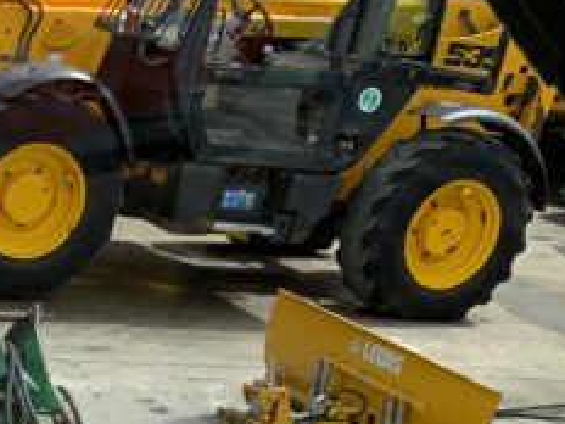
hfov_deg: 13.9
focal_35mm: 128
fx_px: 2089
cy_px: 850
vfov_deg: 10.6
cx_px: -416
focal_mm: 3
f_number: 1.8
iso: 16
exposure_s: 1/1144
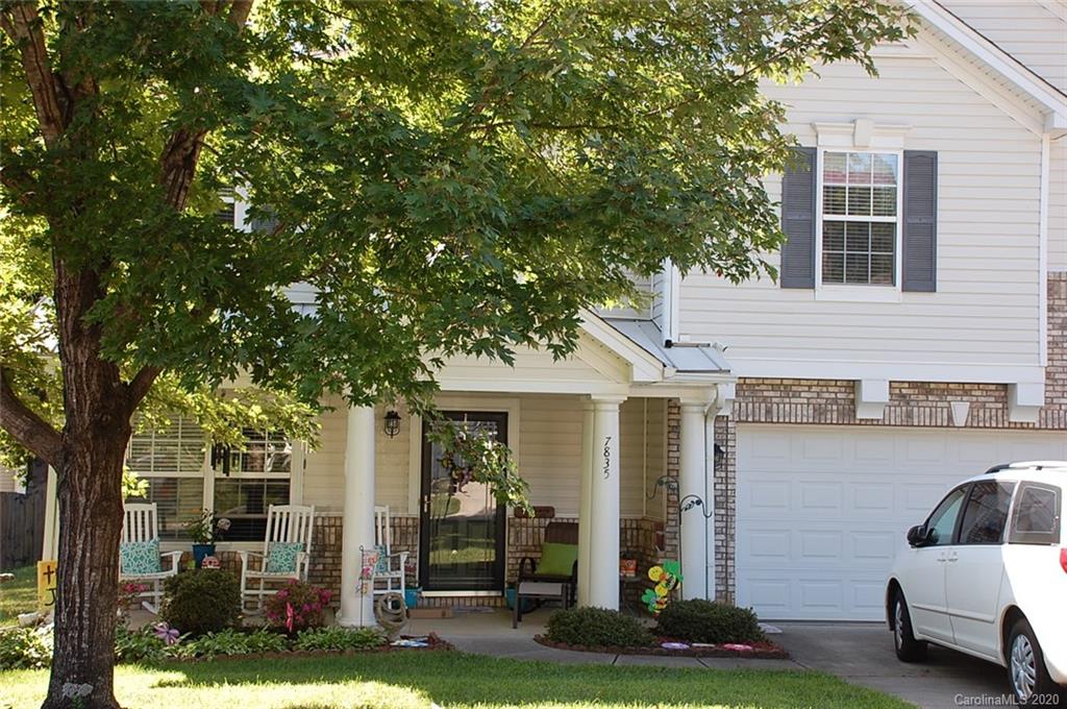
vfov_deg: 28.0
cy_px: 354
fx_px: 1421
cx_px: 534
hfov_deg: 41.2
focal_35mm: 48
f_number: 5.6
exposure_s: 1/125
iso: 280
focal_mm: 32
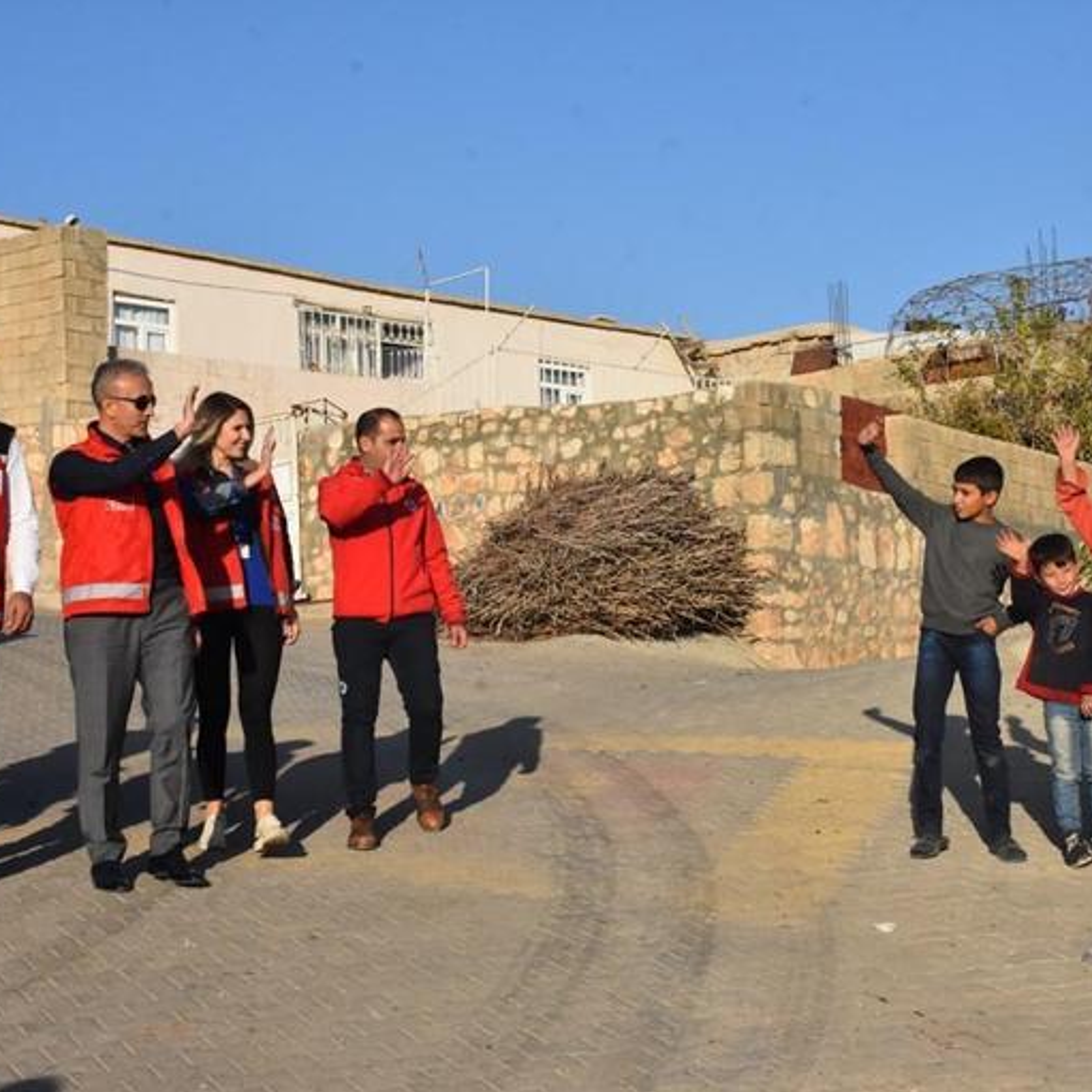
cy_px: 546
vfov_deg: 23.7
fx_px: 2605
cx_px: 656
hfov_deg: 23.6
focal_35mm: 73
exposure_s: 1/1000
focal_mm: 38
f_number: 16
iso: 1250
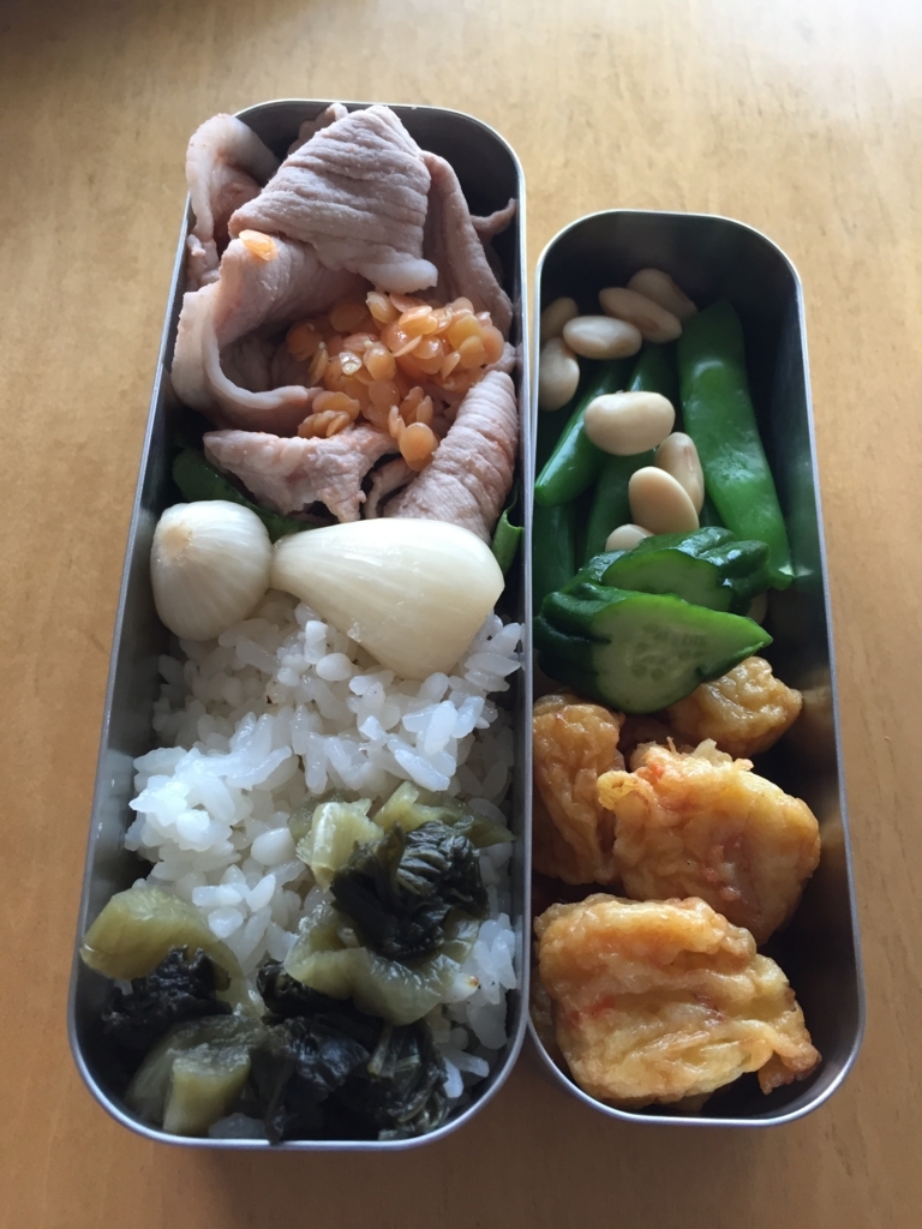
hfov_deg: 48.2
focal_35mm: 29
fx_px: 1030
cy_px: 614
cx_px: 461
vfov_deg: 61.7
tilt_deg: -67.2
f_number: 2.2
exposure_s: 1/30
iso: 40
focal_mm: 4.15
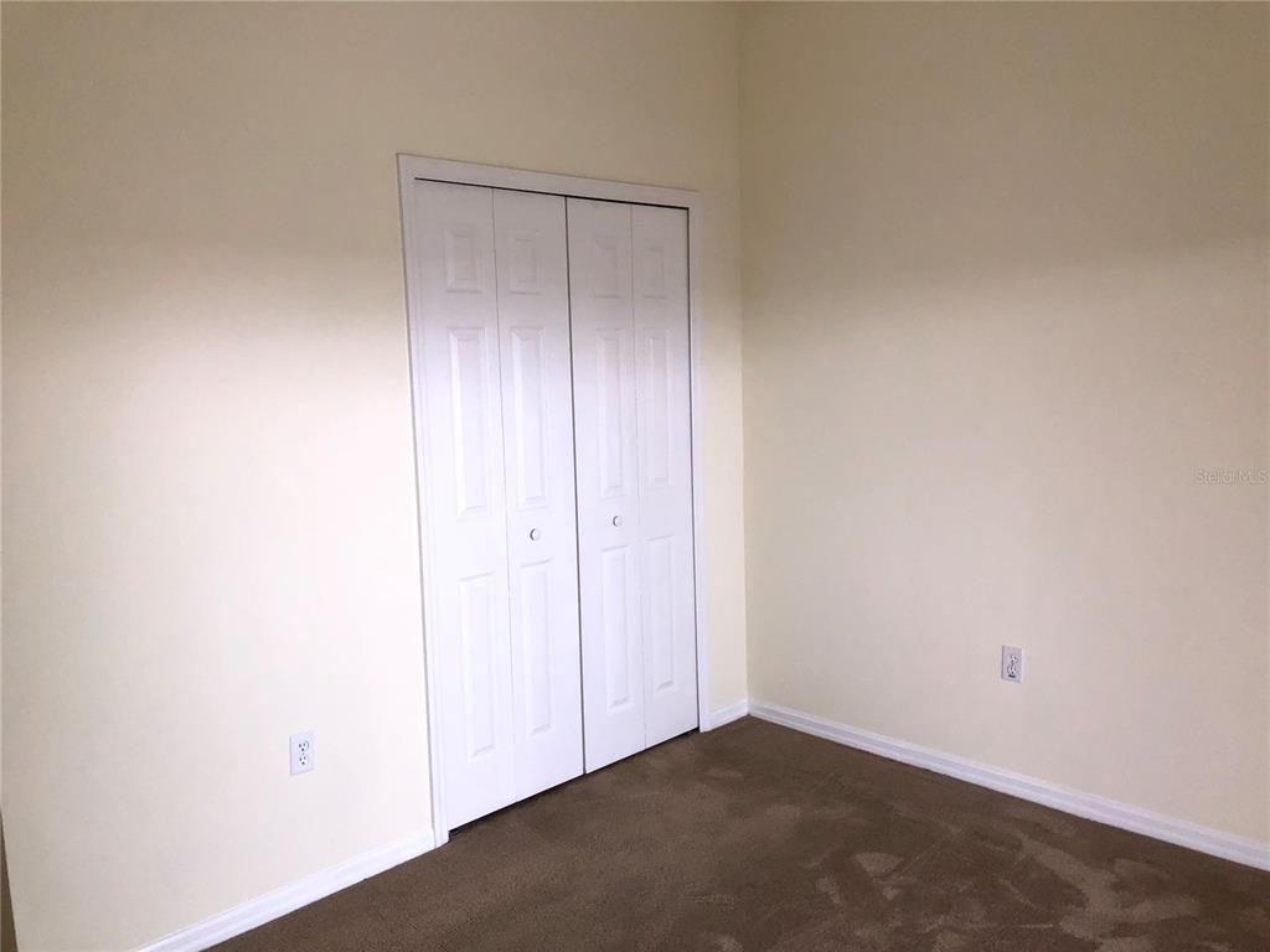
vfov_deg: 49.7
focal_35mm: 28
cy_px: 476
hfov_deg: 63.4
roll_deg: +1.0
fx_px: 1027
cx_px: 635
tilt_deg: -8.9
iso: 100
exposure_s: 1/120
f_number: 1.8
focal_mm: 3.99
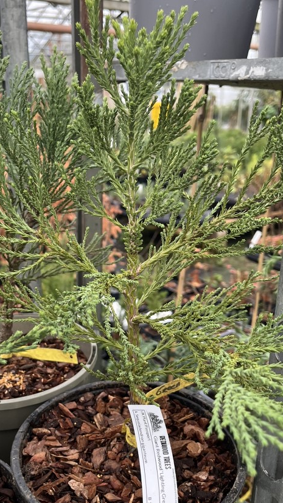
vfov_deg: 53.9
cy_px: 280
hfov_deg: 32.0
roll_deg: -1.5
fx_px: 494
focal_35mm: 37
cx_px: 138
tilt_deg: -20.5
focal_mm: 5.1
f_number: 1.6
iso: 125
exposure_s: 1/121
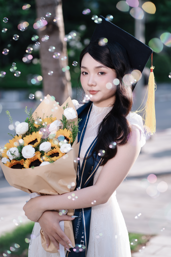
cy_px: 128
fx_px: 606
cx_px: 86
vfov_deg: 23.9
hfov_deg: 16.1
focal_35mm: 85
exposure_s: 1/320
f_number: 2.8
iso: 125
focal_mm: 85
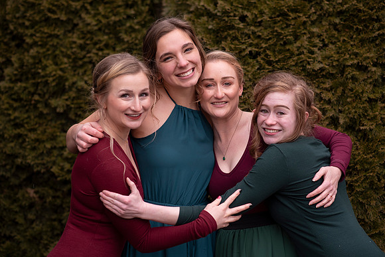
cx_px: 192
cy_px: 128
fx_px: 909
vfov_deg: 16.1
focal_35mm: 85
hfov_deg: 23.9
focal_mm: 85
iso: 100
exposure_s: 1/125
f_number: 2.5
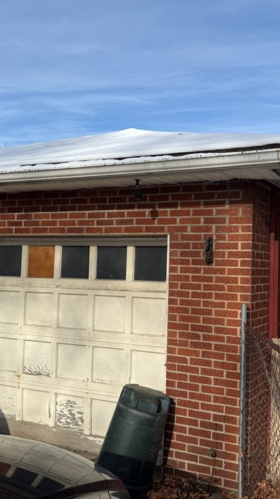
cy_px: 240
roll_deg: -1.7
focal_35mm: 38
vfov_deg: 52.8
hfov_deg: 31.1
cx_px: 171
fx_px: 502
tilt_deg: +4.2
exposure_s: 1/4673
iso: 80
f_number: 1.78
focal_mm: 6.76
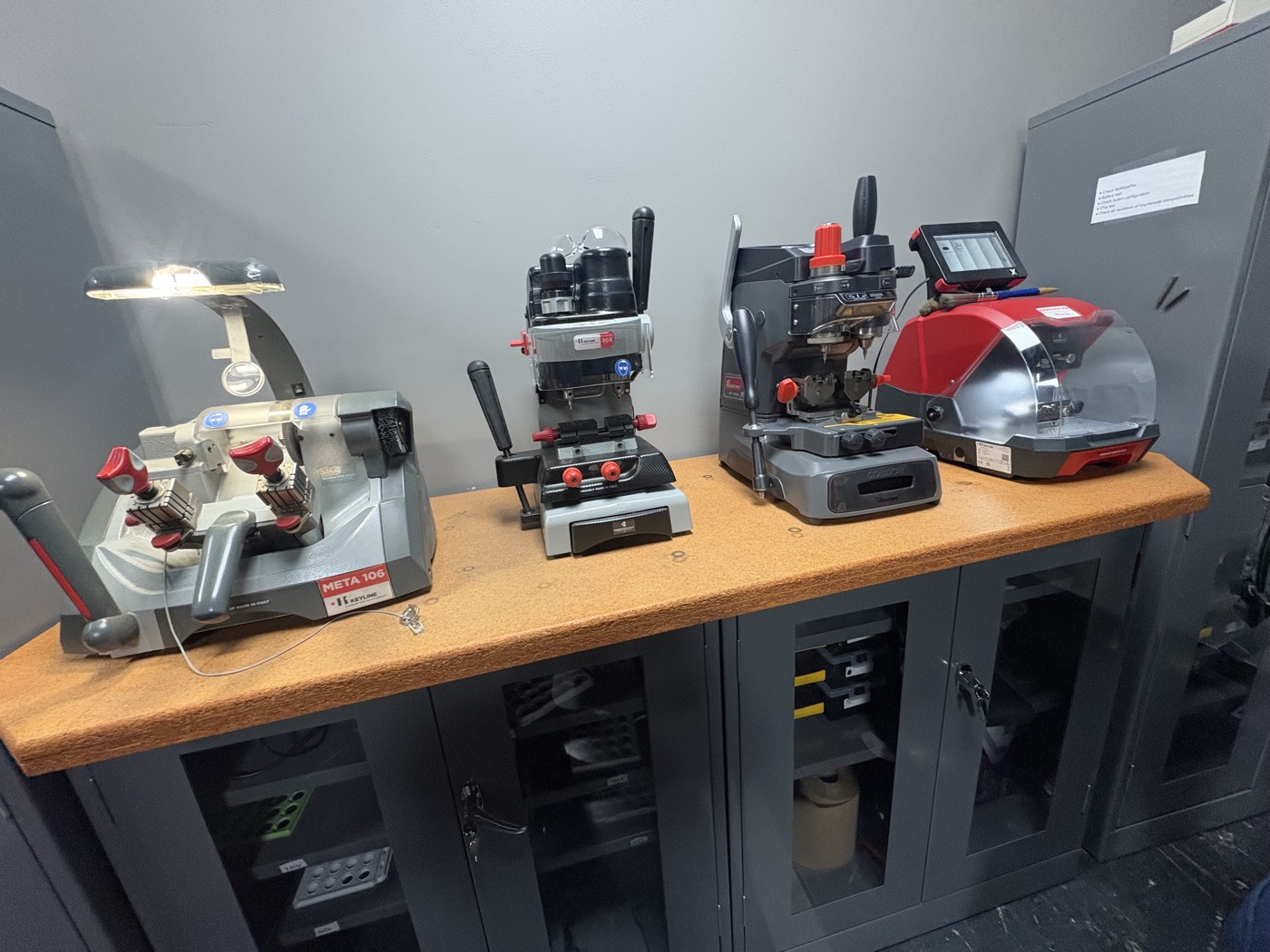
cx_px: 635
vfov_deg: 85.7
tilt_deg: -16.5
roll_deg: +4.6
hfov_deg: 102.1
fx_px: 514
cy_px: 476
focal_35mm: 14
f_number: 2.2
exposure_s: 1/60
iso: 400
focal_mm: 2.22
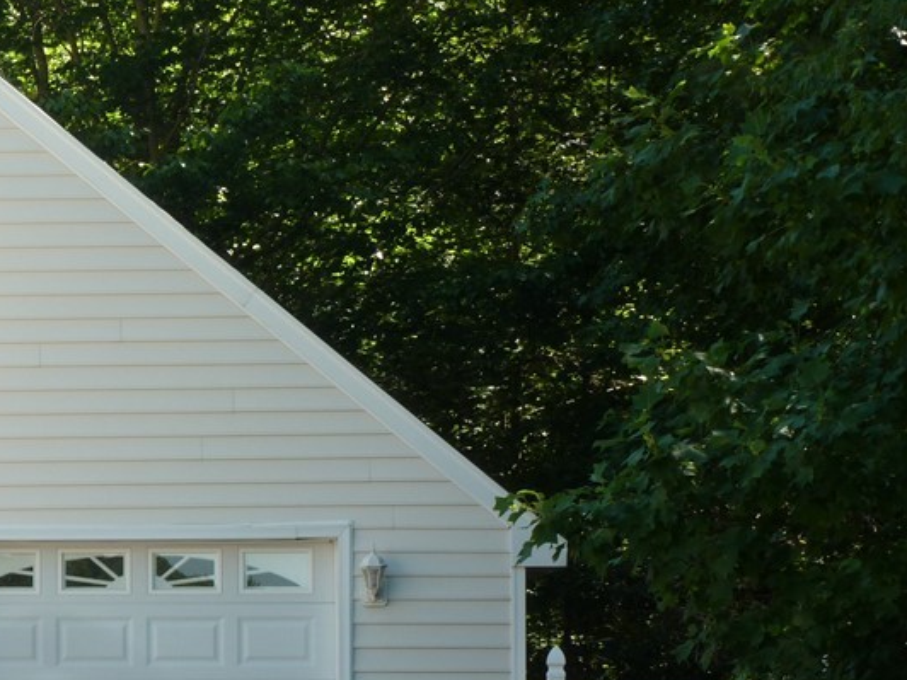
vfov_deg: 11.8
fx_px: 3275
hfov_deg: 15.6
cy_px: 614
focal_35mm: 125
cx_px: 118
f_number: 4.6
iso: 100
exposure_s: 1/125
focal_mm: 11.7
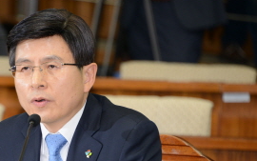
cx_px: 25
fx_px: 3959
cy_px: 144
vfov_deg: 2.3
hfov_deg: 3.7
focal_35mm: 565
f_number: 6.3
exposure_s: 1/60
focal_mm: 300
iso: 640
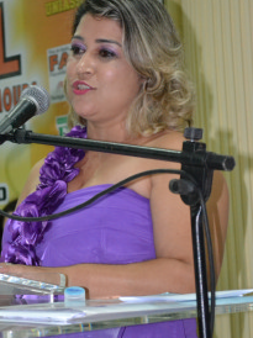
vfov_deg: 13.6
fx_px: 1414
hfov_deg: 10.2
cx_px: 56
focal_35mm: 145
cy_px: 192
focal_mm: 55
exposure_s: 1/60
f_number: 5.6
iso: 3200
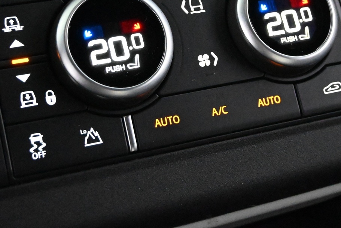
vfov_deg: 16.7
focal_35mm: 81
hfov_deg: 24.9
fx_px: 771
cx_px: 189
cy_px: 50
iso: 14400
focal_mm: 30.5
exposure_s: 1/50
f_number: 4.8
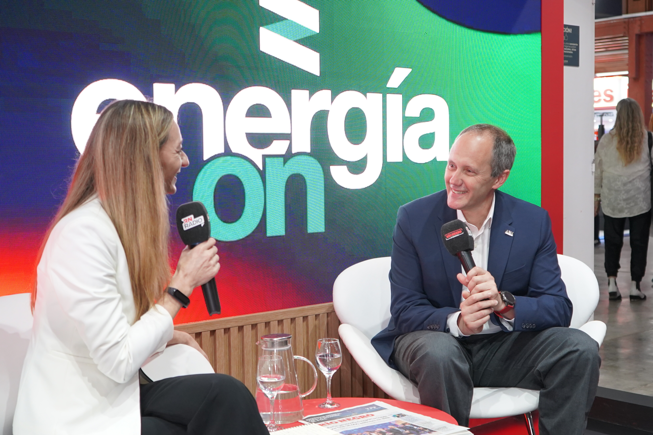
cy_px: 218
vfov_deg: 26.5
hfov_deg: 38.9
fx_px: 925
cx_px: 326
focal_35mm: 51
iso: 1600
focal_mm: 34
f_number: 4
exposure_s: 1/160
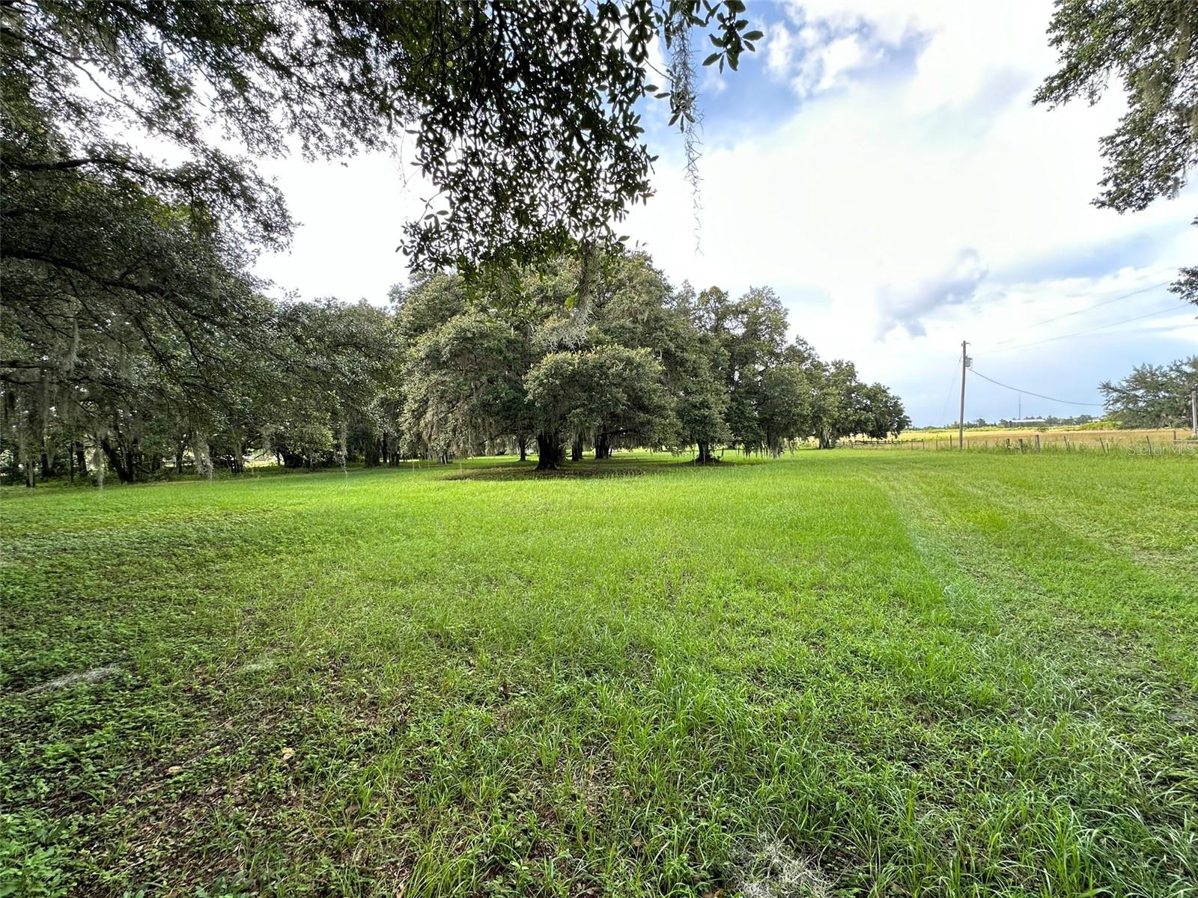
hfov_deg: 102.1
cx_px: 599
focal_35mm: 14
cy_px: 449
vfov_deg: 85.7
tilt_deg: -0.9
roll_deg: +1.5
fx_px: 485
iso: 40
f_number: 2.2
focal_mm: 2.22
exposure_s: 1/160
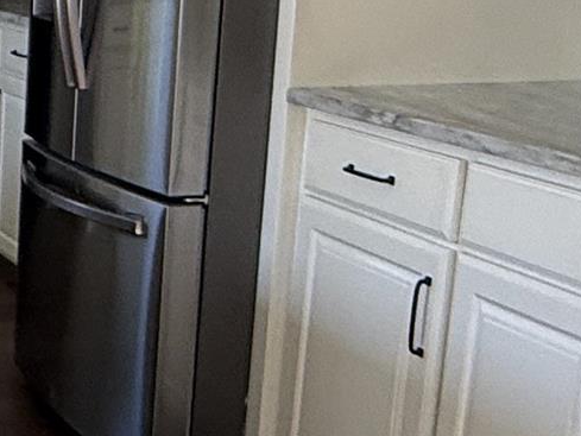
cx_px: -421
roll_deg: +1.4
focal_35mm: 88
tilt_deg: -11.4
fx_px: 1477
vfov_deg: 16.8
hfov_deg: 18.2
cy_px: 227
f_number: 2.2
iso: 100
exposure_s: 1/99
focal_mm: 2.22
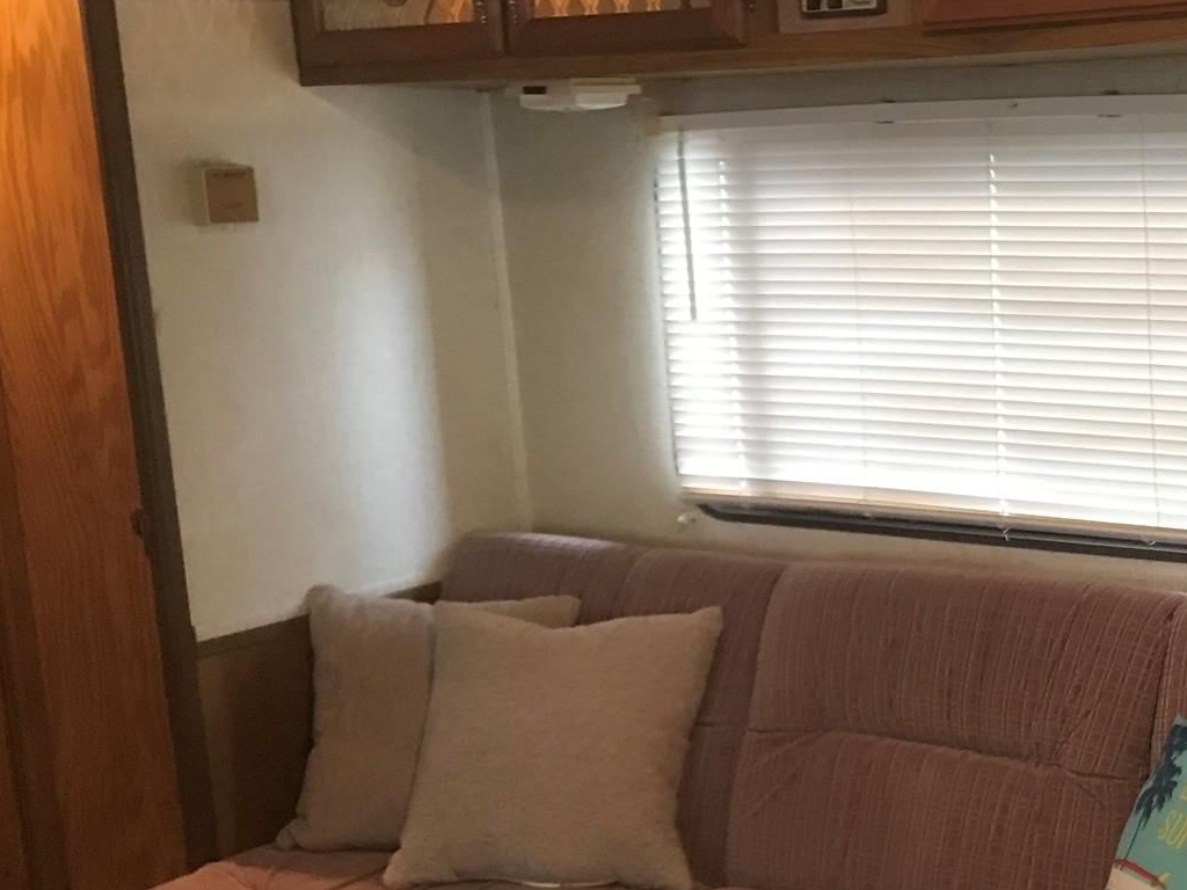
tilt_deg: -9.2
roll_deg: +1.5
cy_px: 532
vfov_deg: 26.1
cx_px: 1146
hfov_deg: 32.0
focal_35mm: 56
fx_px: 1920
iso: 80
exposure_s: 1/15
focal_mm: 3.99
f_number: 1.8
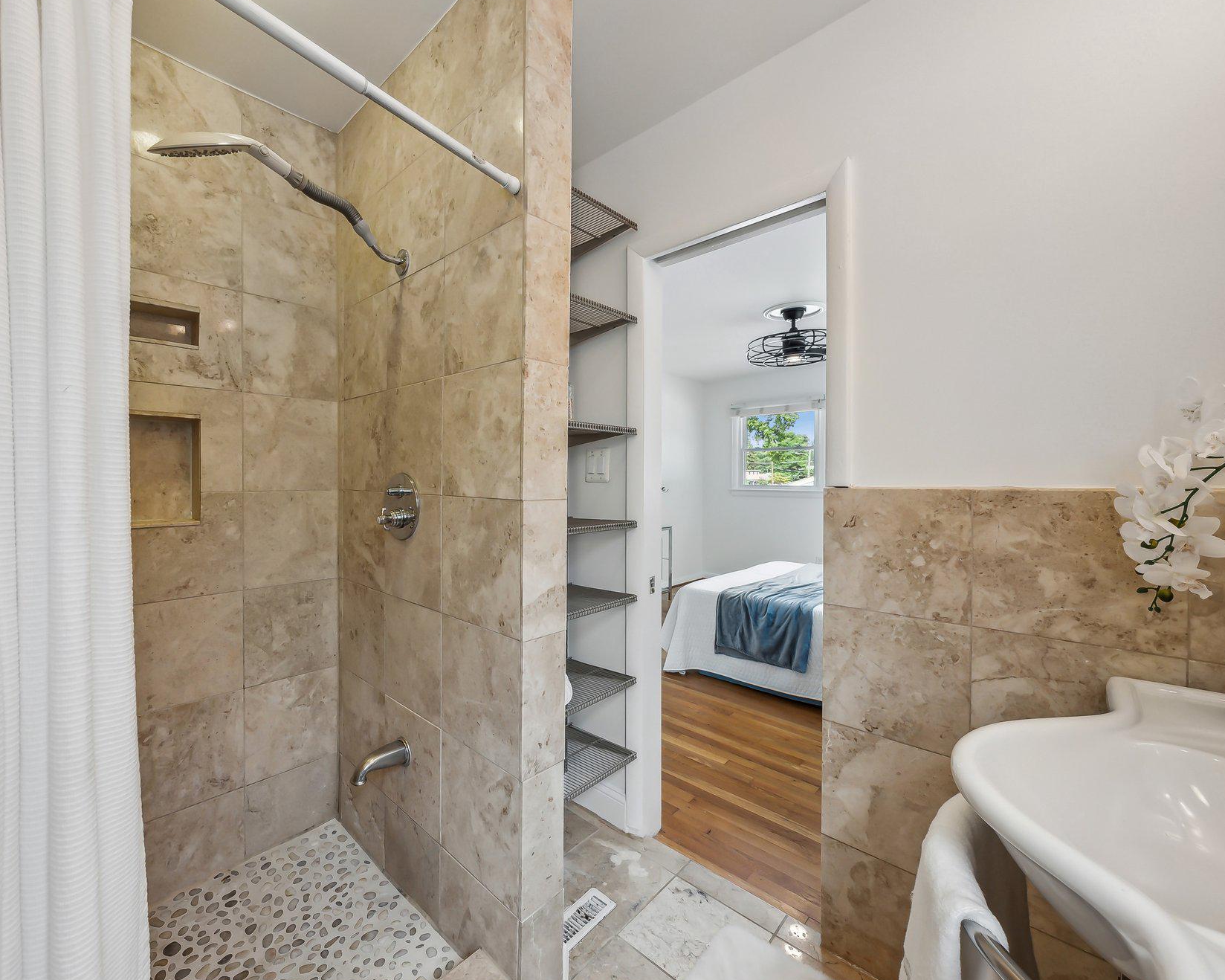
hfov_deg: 100.3
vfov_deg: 88.0
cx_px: 546
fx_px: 508
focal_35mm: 14
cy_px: 485
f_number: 7.1
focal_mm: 12
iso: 640
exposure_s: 1/40
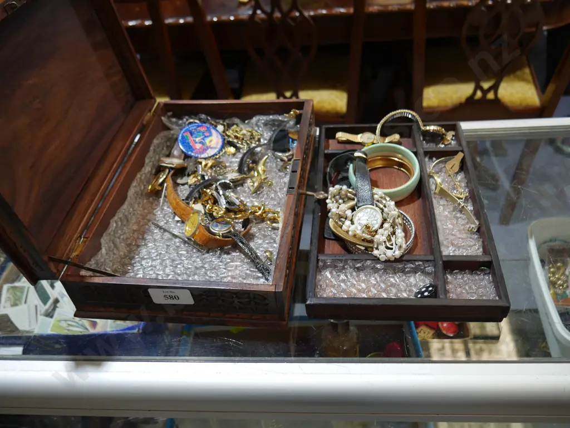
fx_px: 494
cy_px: 214
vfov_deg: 46.8
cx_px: 285
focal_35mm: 30
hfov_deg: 59.9
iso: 250
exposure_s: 1/60
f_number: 3.6
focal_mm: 15
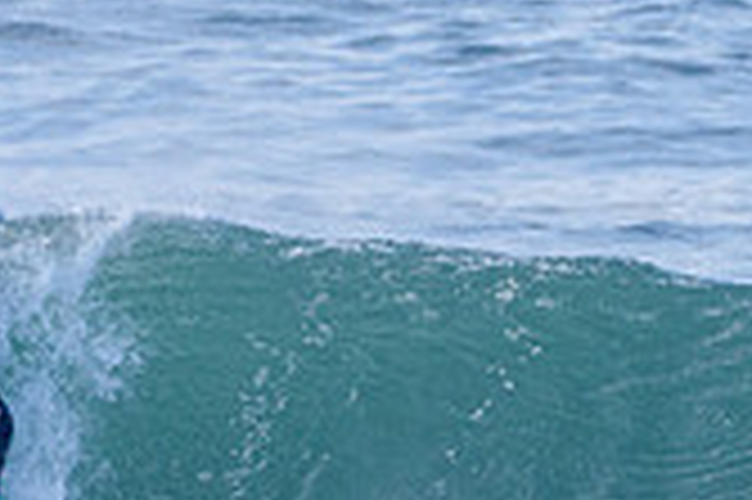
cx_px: 599
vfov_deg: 0.5
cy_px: 660
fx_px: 54507
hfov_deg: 0.8
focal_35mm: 2612
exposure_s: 1/2000
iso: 500
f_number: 5.6
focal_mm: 500
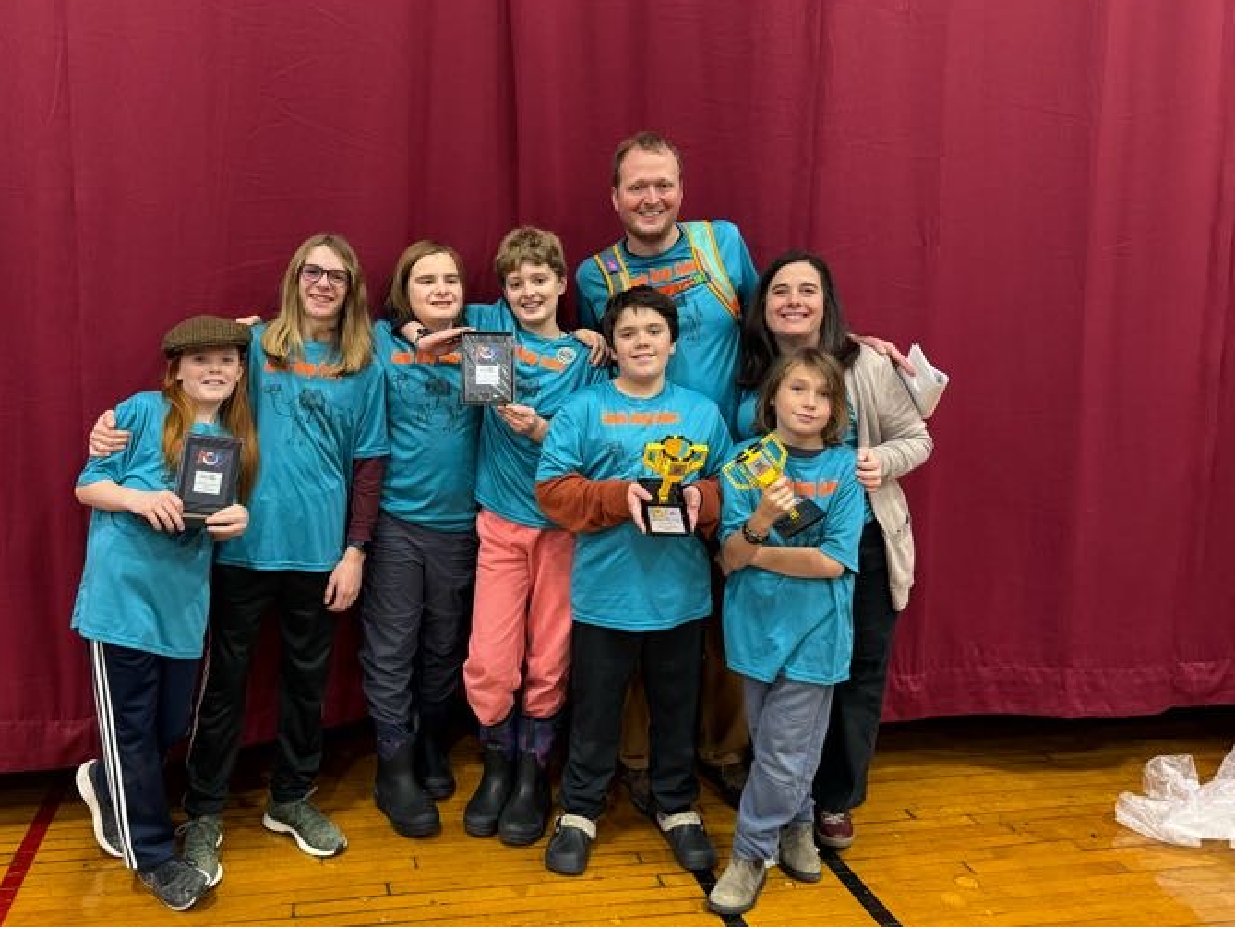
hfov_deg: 59.3
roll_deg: -0.3
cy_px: 411
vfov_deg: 46.7
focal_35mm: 30
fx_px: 1071
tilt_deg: -6.7
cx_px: 471
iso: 250
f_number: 1.78
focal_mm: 6.76
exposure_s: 1/60
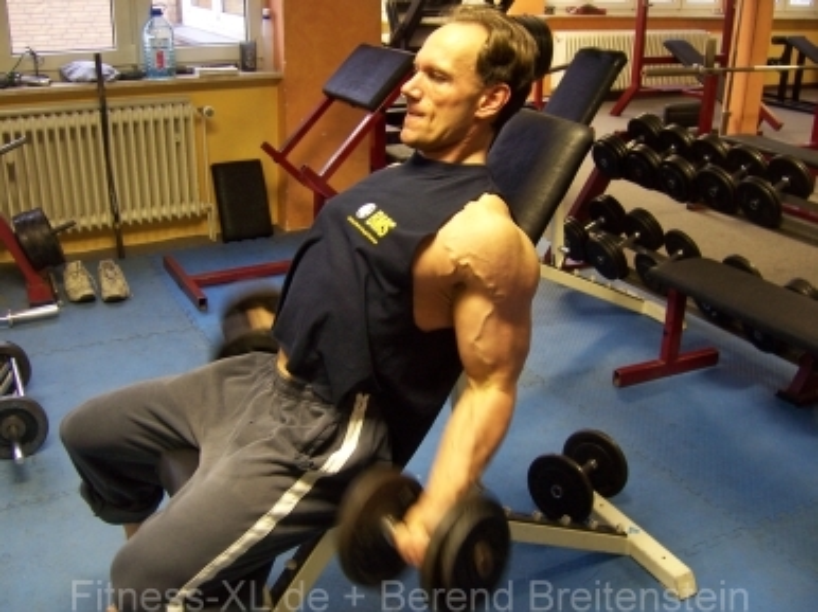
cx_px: 409
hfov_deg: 51.4
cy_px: 306
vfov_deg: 39.6
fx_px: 850
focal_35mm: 36
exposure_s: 1/8
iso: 160
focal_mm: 6.2
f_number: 2.8
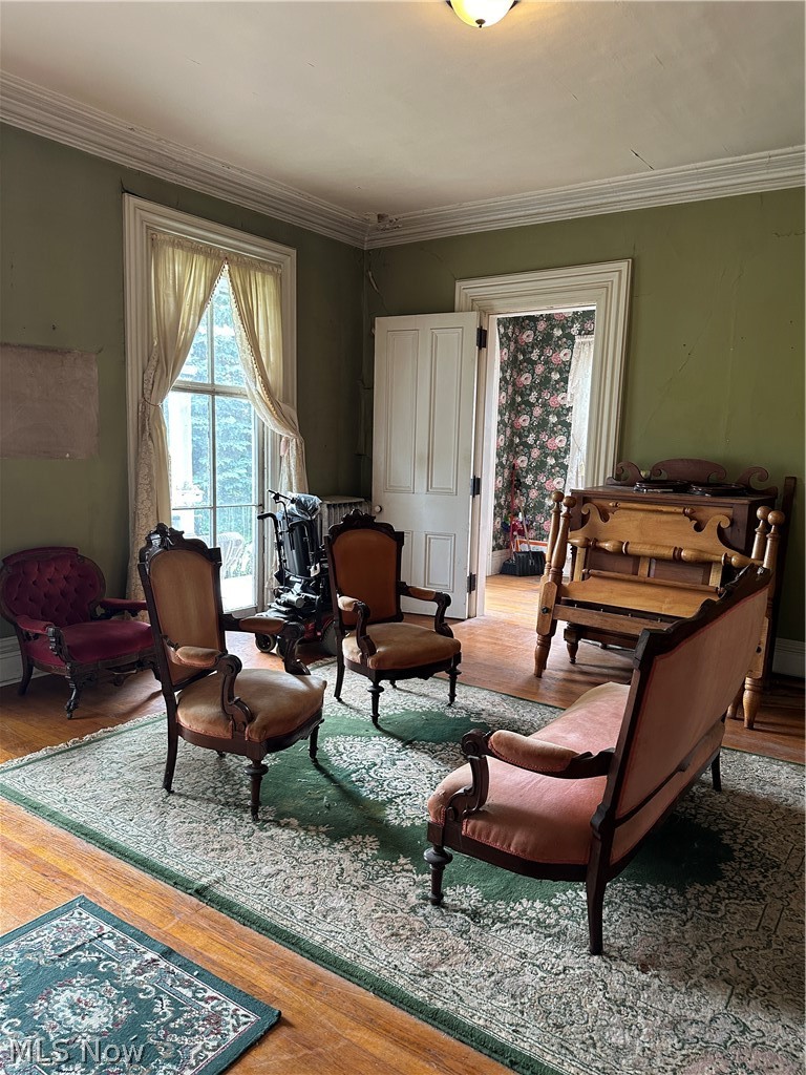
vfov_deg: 71.6
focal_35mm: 24
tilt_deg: -7.3
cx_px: 403
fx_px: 745
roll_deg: -2.4
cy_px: 538
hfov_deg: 56.8
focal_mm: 6.86
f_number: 1.78
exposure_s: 1/113
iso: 250
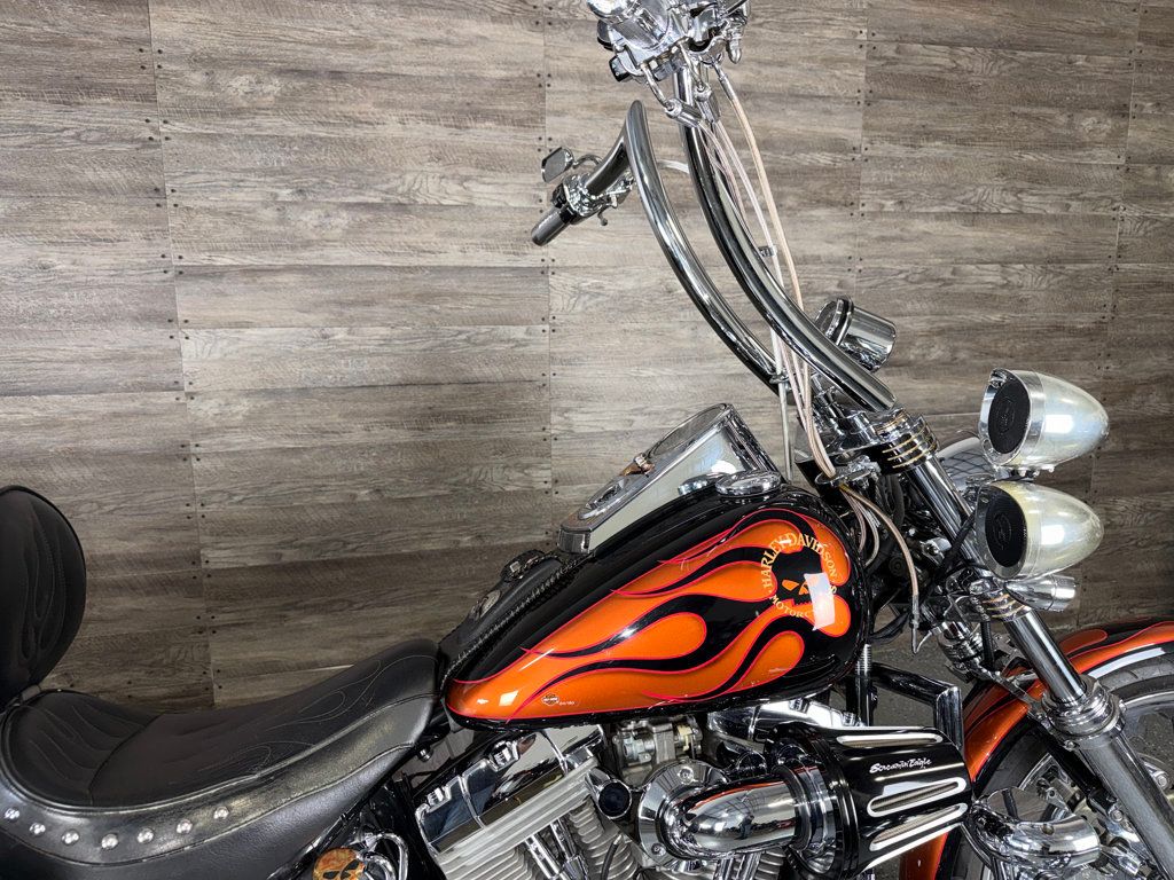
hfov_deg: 71.6
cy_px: 440
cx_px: 587
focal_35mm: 24
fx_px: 814
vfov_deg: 56.8
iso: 64
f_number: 1.78
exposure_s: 1/27
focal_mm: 6.76
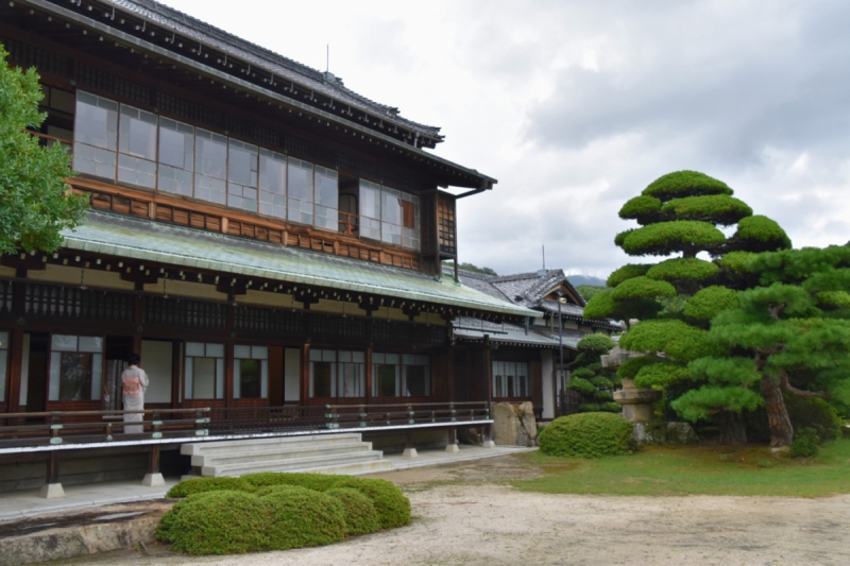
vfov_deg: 40.0
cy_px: 283
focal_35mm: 33
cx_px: 425
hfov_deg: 57.2
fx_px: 779
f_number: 8
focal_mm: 22
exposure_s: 1/250
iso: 280
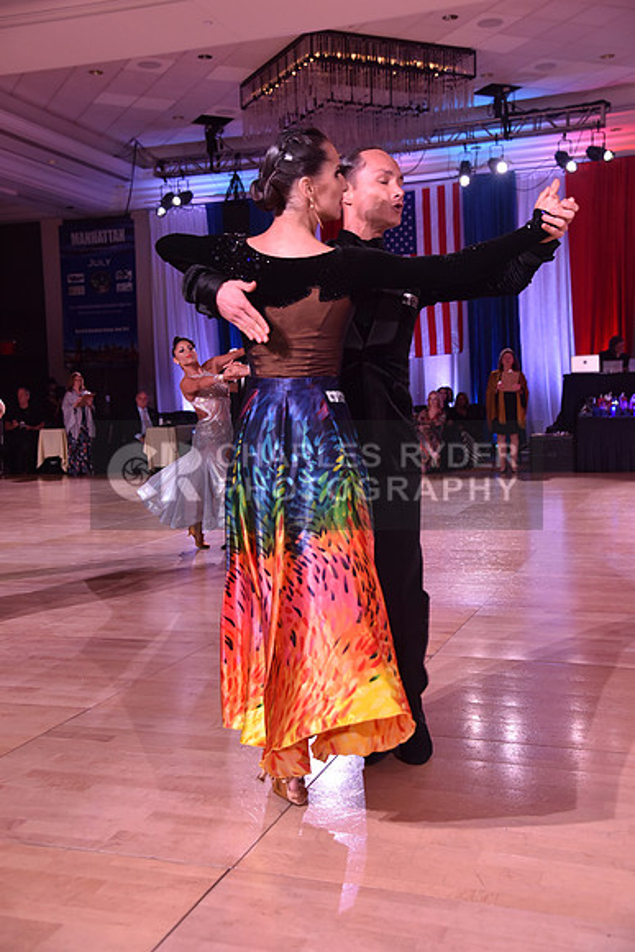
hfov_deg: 35.1
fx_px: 1005
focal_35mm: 38
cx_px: 318
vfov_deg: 50.7
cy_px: 476
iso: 1250
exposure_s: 1/250
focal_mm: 38
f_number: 4.5
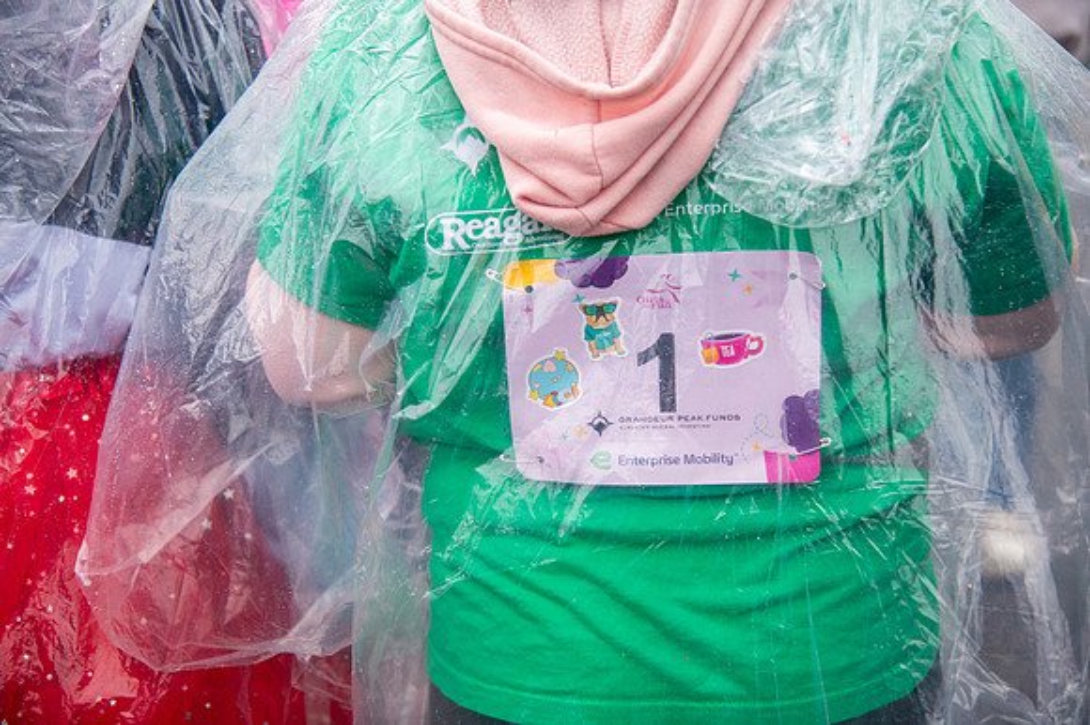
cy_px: 362
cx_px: 545
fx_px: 1993
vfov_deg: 20.6
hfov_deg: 30.6
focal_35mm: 66
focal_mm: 65
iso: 2000
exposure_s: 1/320
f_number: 4
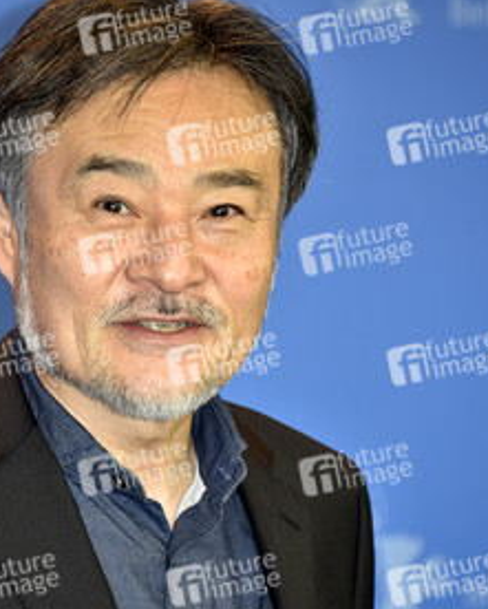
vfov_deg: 4.2
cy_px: 304
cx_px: 165
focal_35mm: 460
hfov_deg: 3.4
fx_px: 8300
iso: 640
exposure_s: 1/125
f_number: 5.6
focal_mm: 300
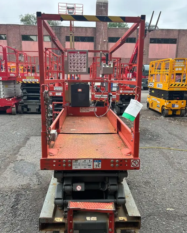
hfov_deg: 51.6
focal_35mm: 28
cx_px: 93
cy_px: 118
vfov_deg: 62.2
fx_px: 194
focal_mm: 5.7
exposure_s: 1/222
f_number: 1.5
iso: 40
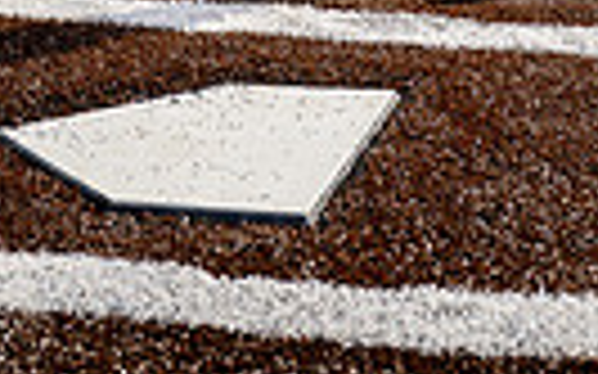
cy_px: -613
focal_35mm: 138
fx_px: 2248
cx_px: 414
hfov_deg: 15.1
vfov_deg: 8.4
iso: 100
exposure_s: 1/1000
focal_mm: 40
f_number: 4
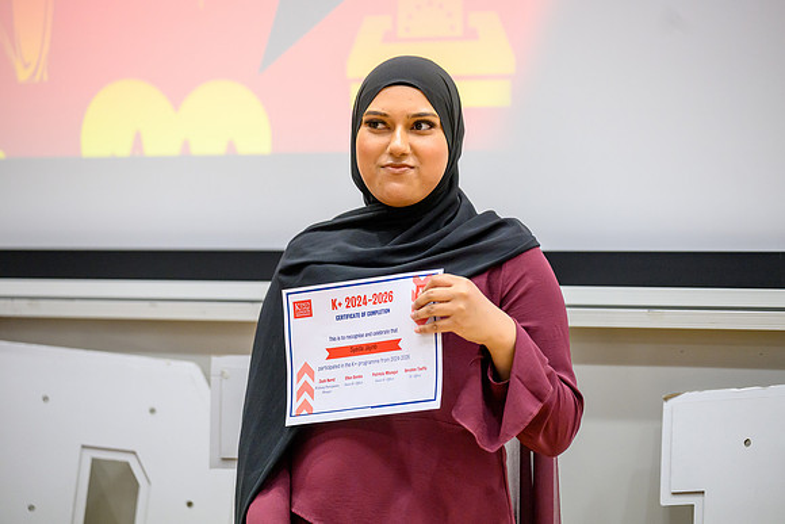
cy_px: 262
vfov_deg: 11.7
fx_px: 2552
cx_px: 392
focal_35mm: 117
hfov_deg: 17.5
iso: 3200
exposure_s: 1/500
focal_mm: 116
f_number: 2.8
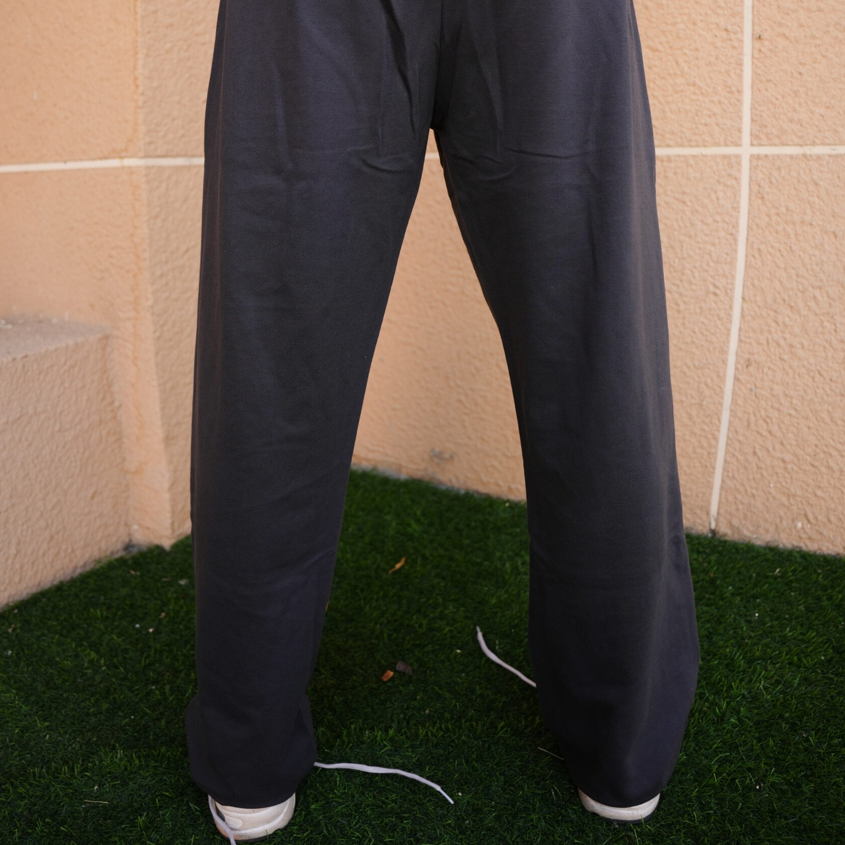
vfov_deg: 59.2
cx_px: 426
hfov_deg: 60.9
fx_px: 718
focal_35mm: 26
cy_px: 268
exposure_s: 1/400
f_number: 2.8
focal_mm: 20
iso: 200
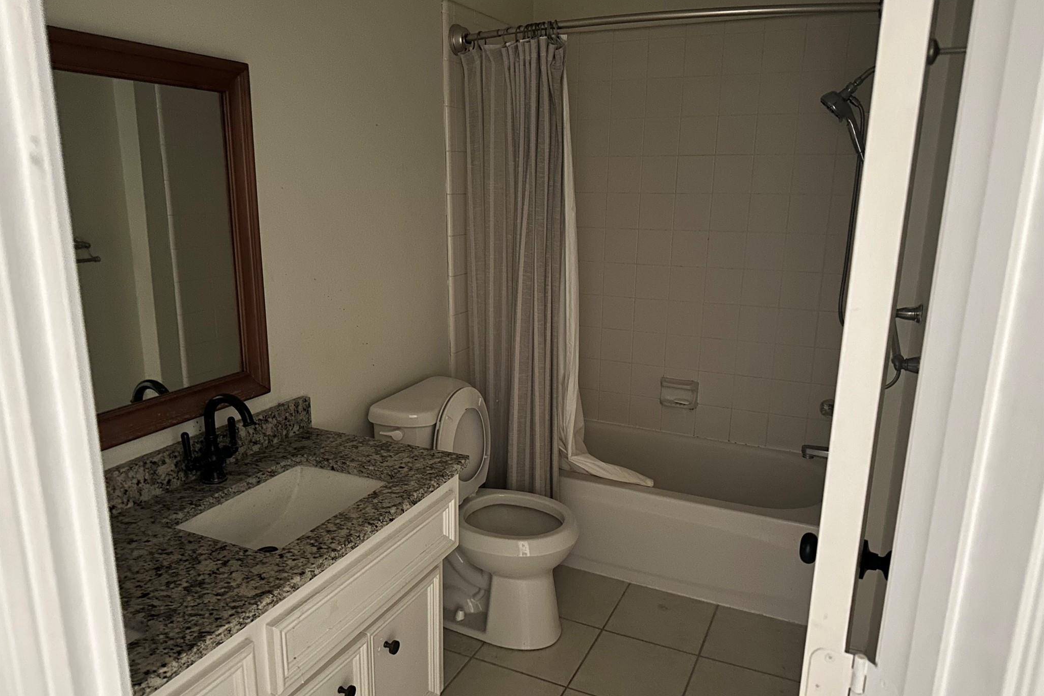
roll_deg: -1.5
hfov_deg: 71.5
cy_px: 362
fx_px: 725
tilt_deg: -13.0
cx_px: 522
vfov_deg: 51.3
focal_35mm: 25
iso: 1250
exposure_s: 1/16
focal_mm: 6.86
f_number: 1.78
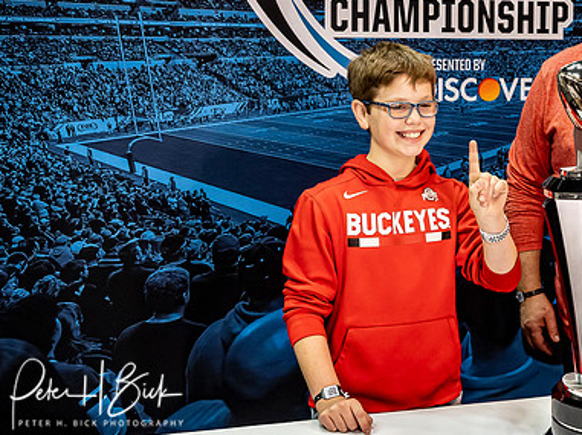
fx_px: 1226
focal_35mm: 73
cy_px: 115
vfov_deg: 20.0
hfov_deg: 26.0
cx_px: 498
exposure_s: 1/320
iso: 1000
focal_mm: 19
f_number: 2.8
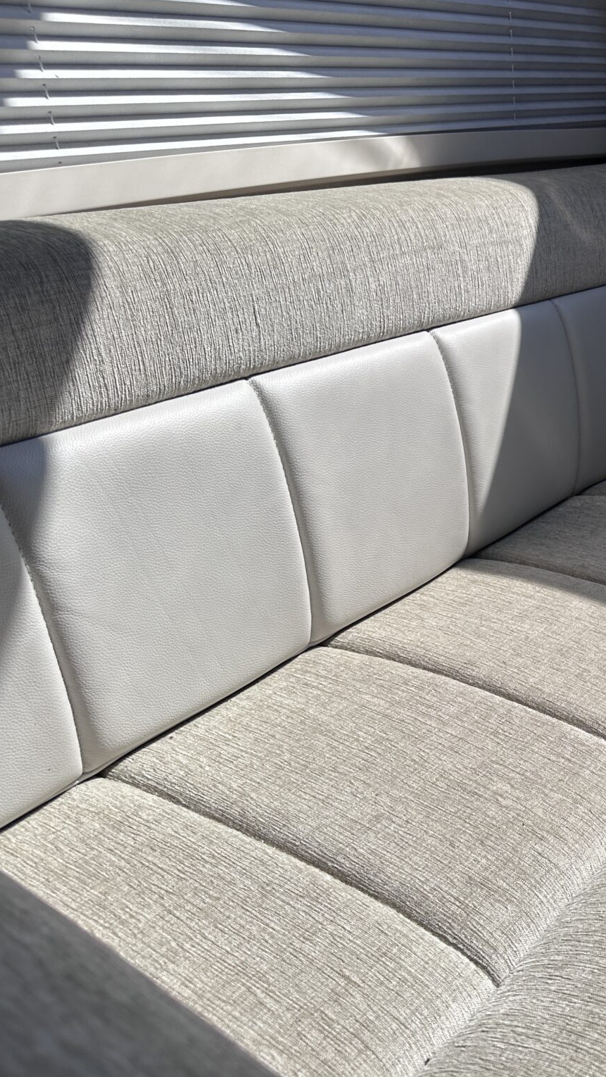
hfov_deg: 30.9
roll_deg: +1.0
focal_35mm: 35
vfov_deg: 56.6
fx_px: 999
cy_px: 539
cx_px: 626
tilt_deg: -25.0
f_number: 1.78
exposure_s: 1/3597
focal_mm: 6.86
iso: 80
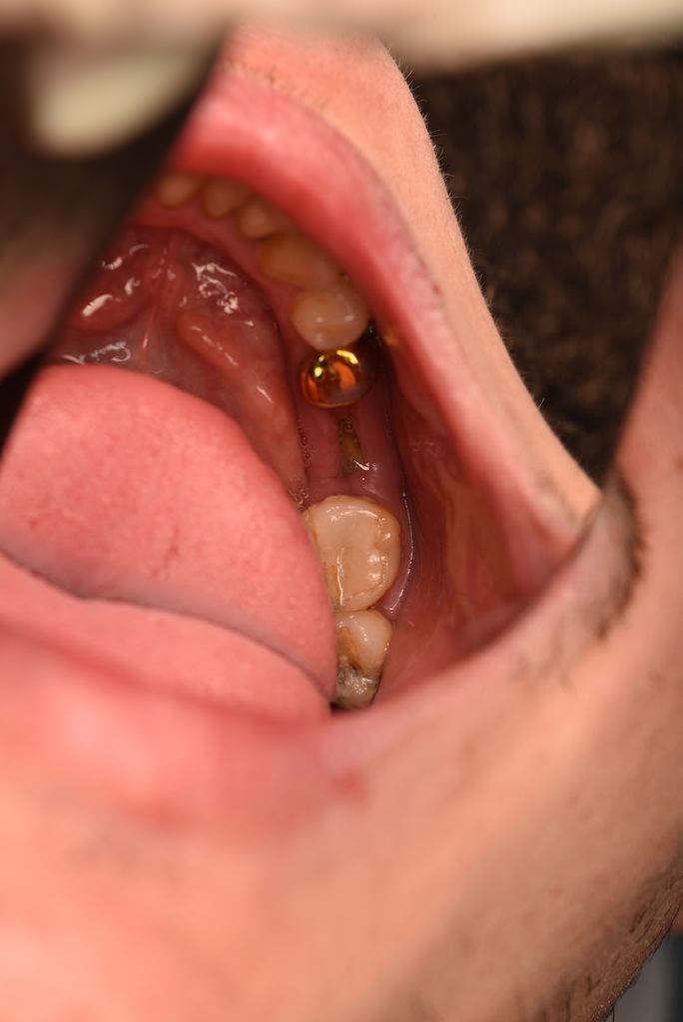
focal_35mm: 105
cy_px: 511
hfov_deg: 13.1
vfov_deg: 19.4
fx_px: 2984
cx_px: 342
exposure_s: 1/250
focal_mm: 105
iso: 400
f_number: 13
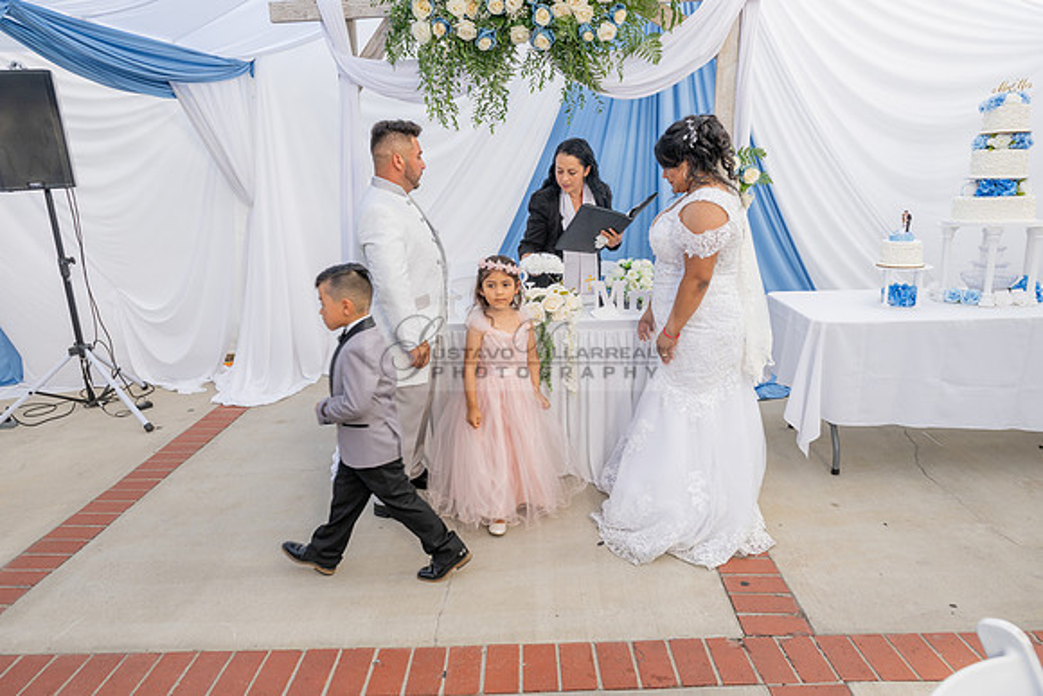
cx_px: 522
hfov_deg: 73.7
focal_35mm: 24
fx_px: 695
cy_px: 348
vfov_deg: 53.2
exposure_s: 1/125
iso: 200
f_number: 6.3
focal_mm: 24
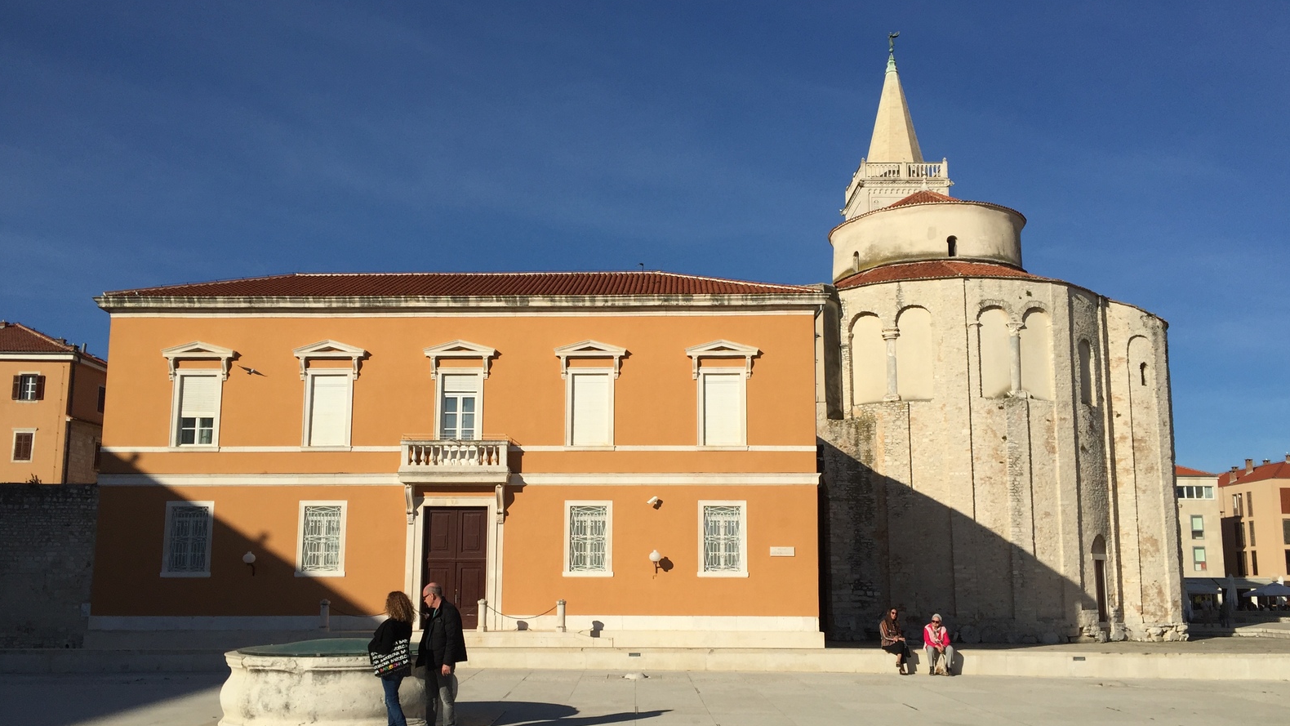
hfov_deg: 61.0
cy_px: 413
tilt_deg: +9.5
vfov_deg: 36.6
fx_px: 1095
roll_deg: -0.3
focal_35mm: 32
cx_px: 645
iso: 32
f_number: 2.2
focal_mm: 4.15
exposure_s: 1/4405
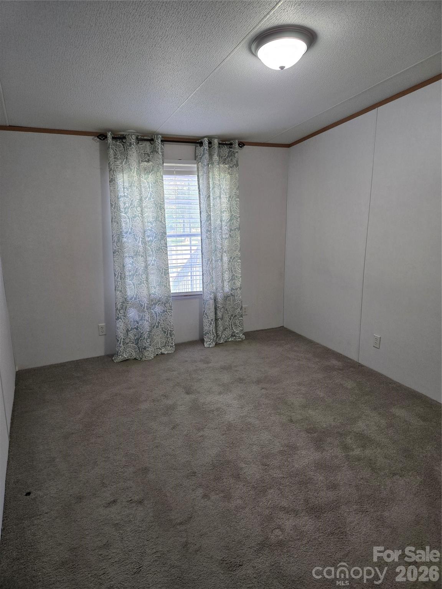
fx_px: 392
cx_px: 221
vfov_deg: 73.9
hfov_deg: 58.9
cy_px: 294
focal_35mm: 23
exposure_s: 1/120
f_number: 1.8
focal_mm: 5.4
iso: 125
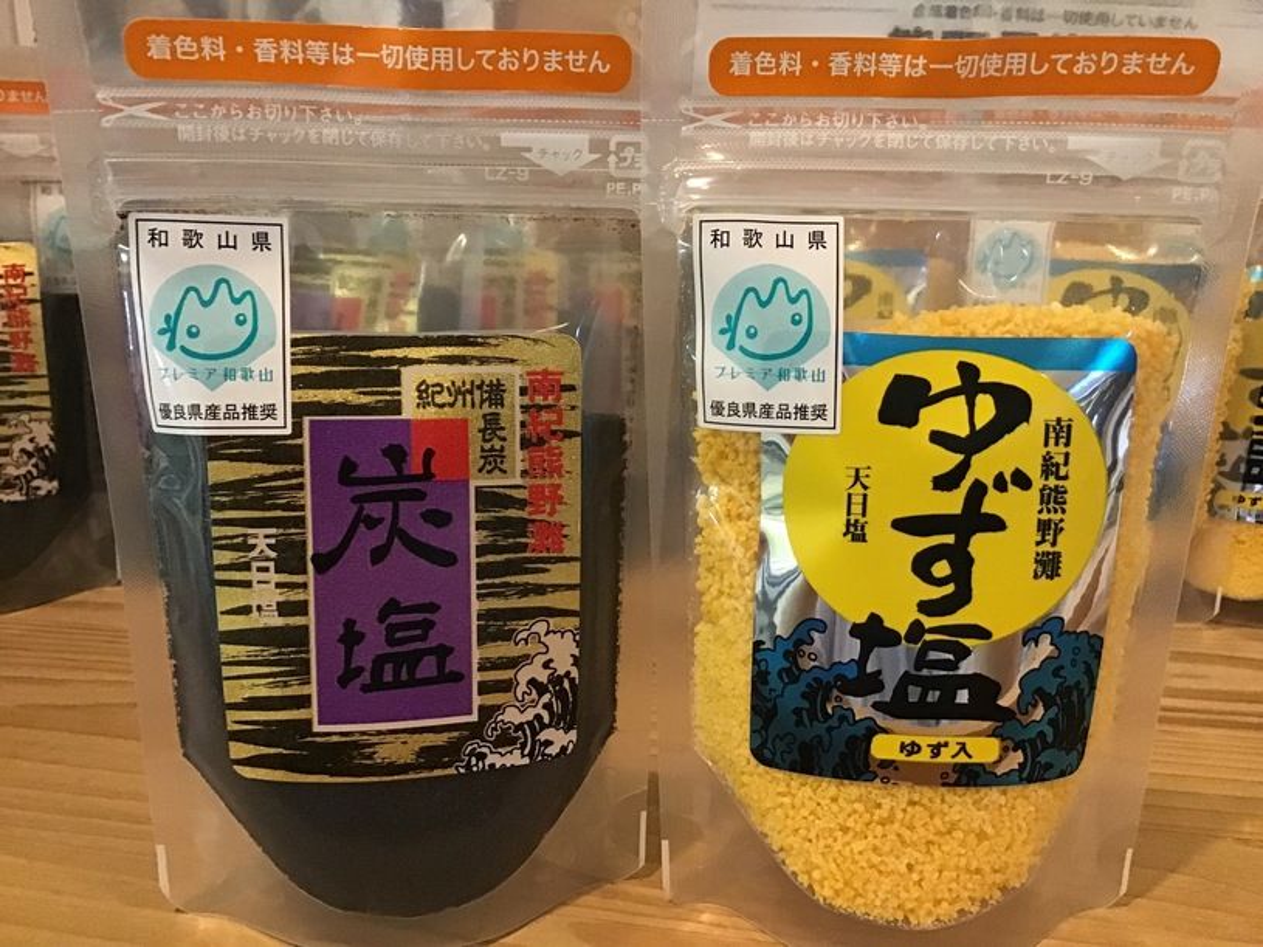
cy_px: 474
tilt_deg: -17.0
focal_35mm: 31
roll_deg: -1.9
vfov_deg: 45.4
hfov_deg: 58.4
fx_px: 1131
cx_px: 632
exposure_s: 1/15
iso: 200
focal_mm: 3.3
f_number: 2.4
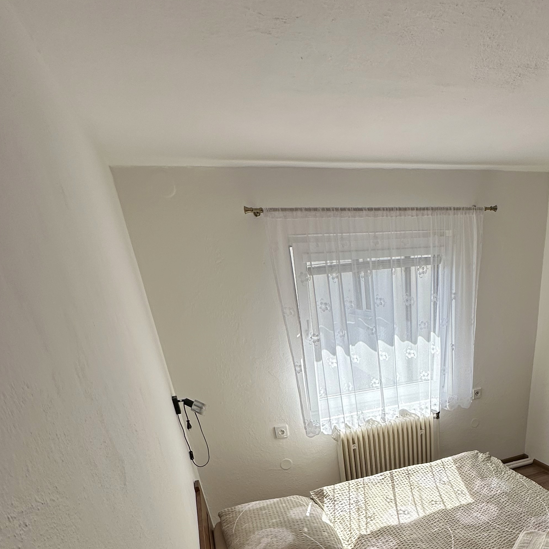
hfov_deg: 60.5
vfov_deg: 53.5
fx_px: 449
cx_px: 390
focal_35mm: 25
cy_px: 511
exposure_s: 1/456
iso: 40
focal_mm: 2.22
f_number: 2.2
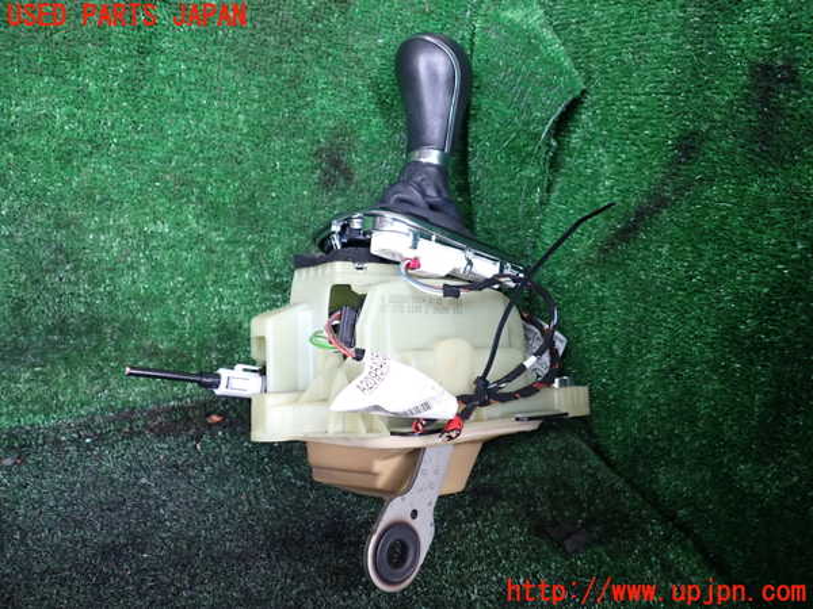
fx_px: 705
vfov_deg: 46.8
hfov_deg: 60.0
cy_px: 304
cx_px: 406
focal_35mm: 30
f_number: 2.3
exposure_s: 1/30
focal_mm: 5.4
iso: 320
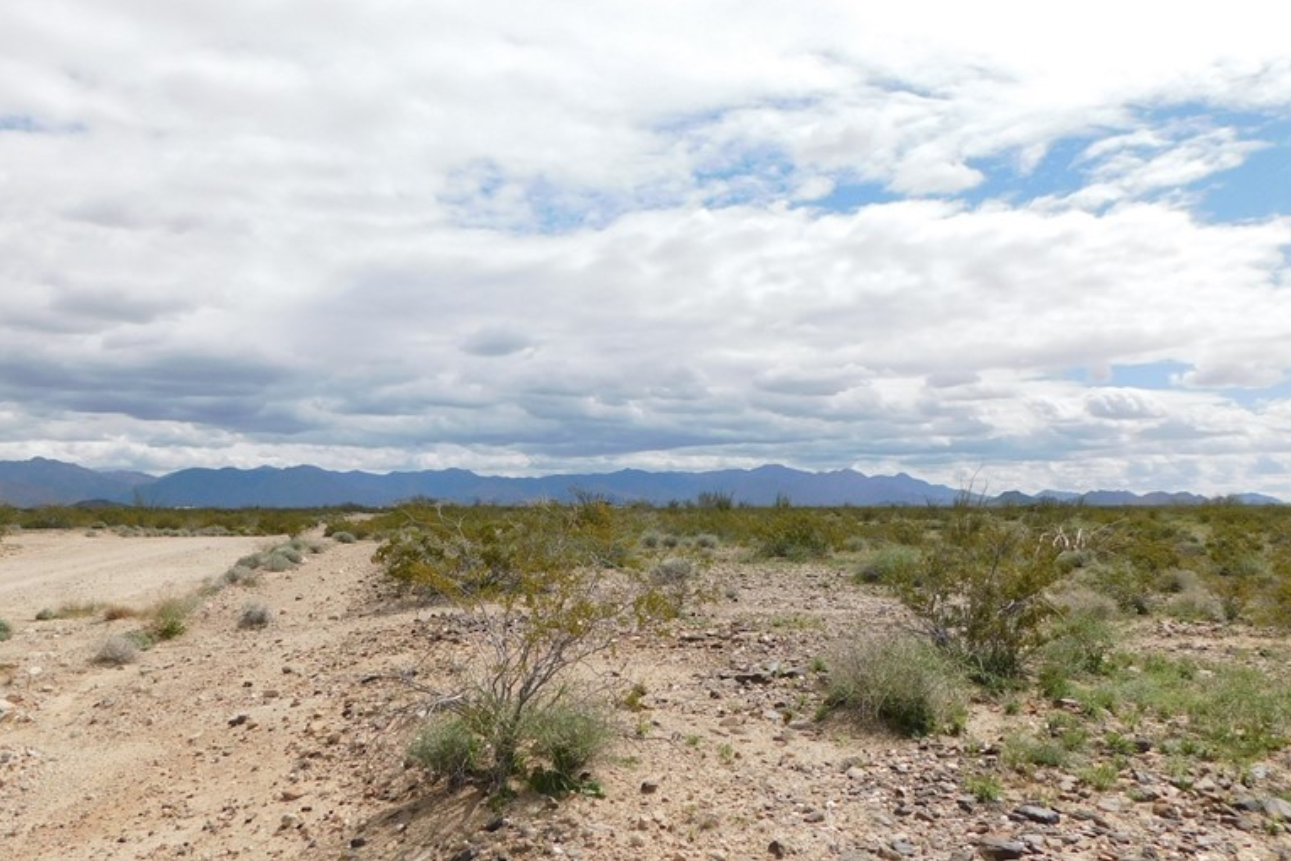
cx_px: 604
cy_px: 454
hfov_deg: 58.7
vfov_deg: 41.1
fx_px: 1147
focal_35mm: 32
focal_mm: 4
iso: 125
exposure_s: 1/800
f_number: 6
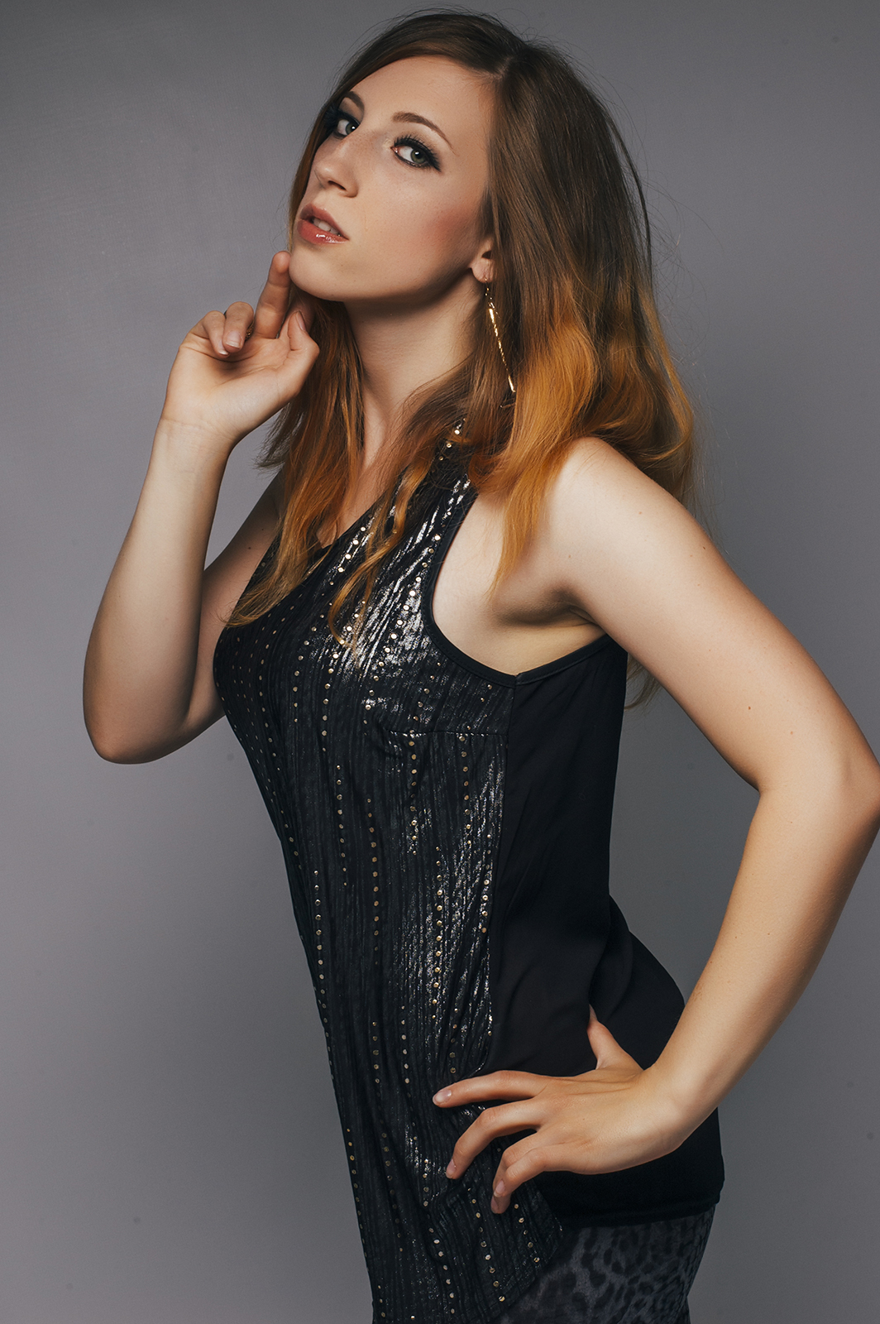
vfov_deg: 27.0
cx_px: 440
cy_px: 662
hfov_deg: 18.2
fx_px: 2755
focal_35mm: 75
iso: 200
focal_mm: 50
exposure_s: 1/500
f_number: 16
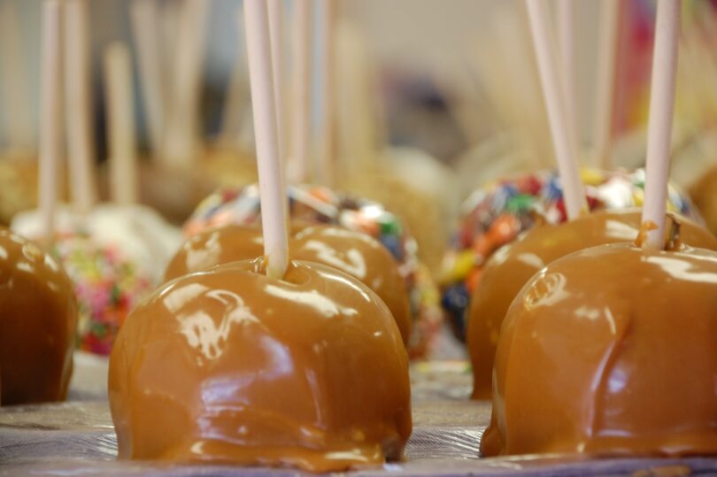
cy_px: 238
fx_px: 3135
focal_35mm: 158
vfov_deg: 8.7
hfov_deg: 13.0
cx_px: 358
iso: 800
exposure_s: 1/40
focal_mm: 105
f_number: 5.6
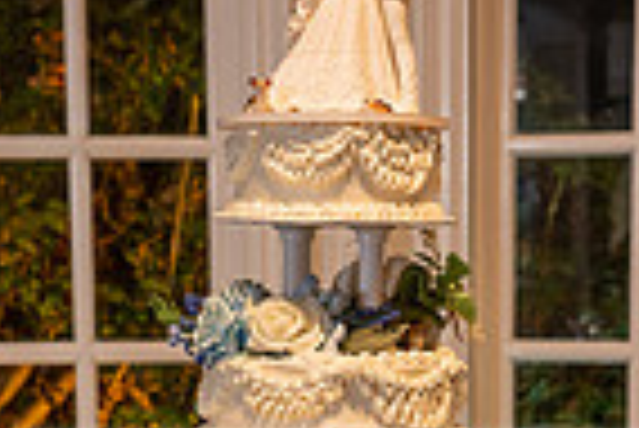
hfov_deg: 20.7
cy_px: 534
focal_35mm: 98
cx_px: 405
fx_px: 1741
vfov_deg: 13.6
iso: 640
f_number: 3.2
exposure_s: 1/160
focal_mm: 24
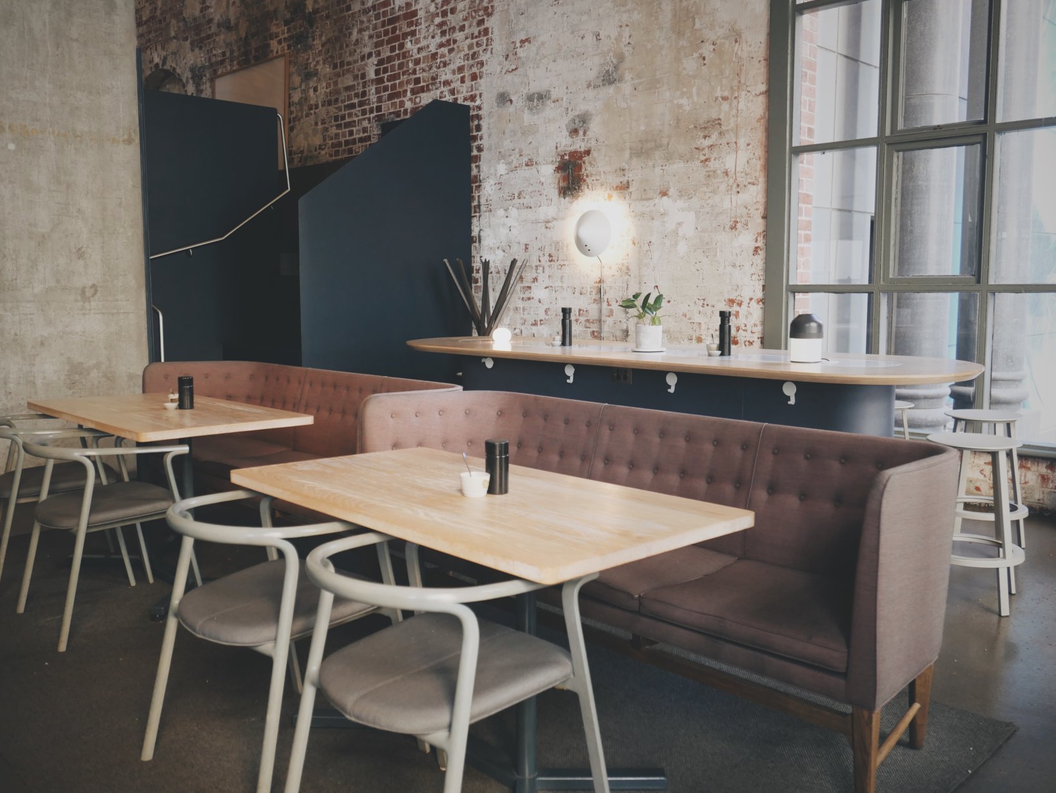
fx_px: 915
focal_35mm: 30
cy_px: 392
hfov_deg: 59.9
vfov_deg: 46.8
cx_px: 516
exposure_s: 1/80
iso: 500
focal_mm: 13.2
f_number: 2.1
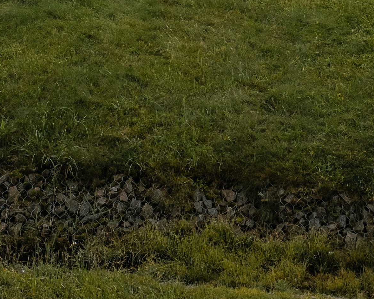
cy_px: -230
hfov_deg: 9.0
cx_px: 149
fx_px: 2369
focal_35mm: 214
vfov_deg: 7.0
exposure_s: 1/100
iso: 500
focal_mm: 70
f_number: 3.2
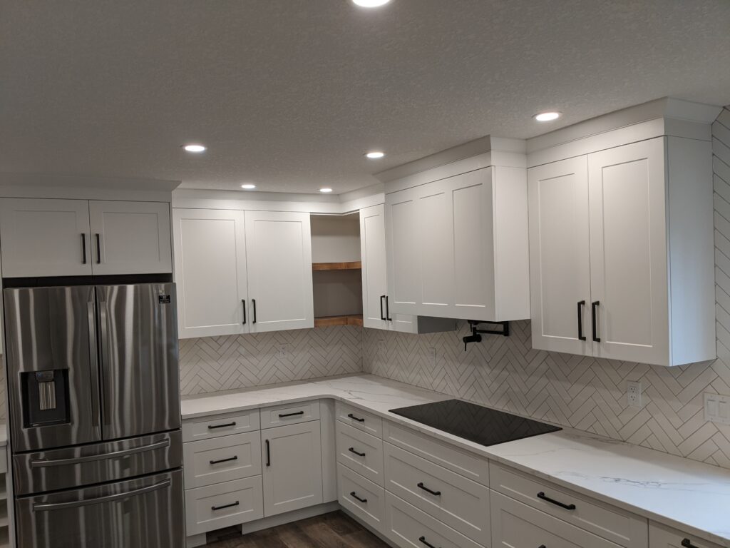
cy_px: 274
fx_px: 569
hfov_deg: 65.3
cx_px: 365
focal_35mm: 27
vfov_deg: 51.4
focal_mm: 4.44
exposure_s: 1/125
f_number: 1.8
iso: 61
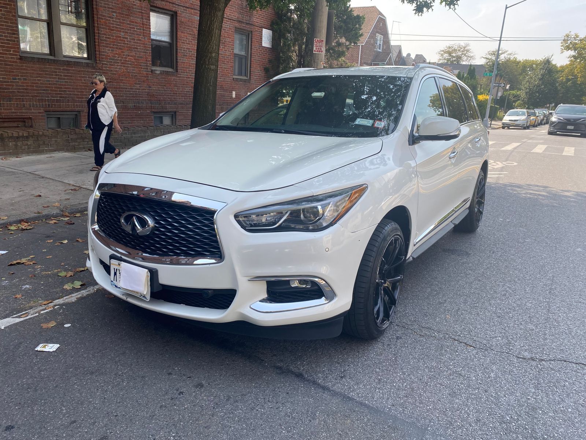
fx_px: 440
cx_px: 293
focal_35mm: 26
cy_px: 220
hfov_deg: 67.3
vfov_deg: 53.1
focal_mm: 4.25
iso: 32
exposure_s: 1/706
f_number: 1.8
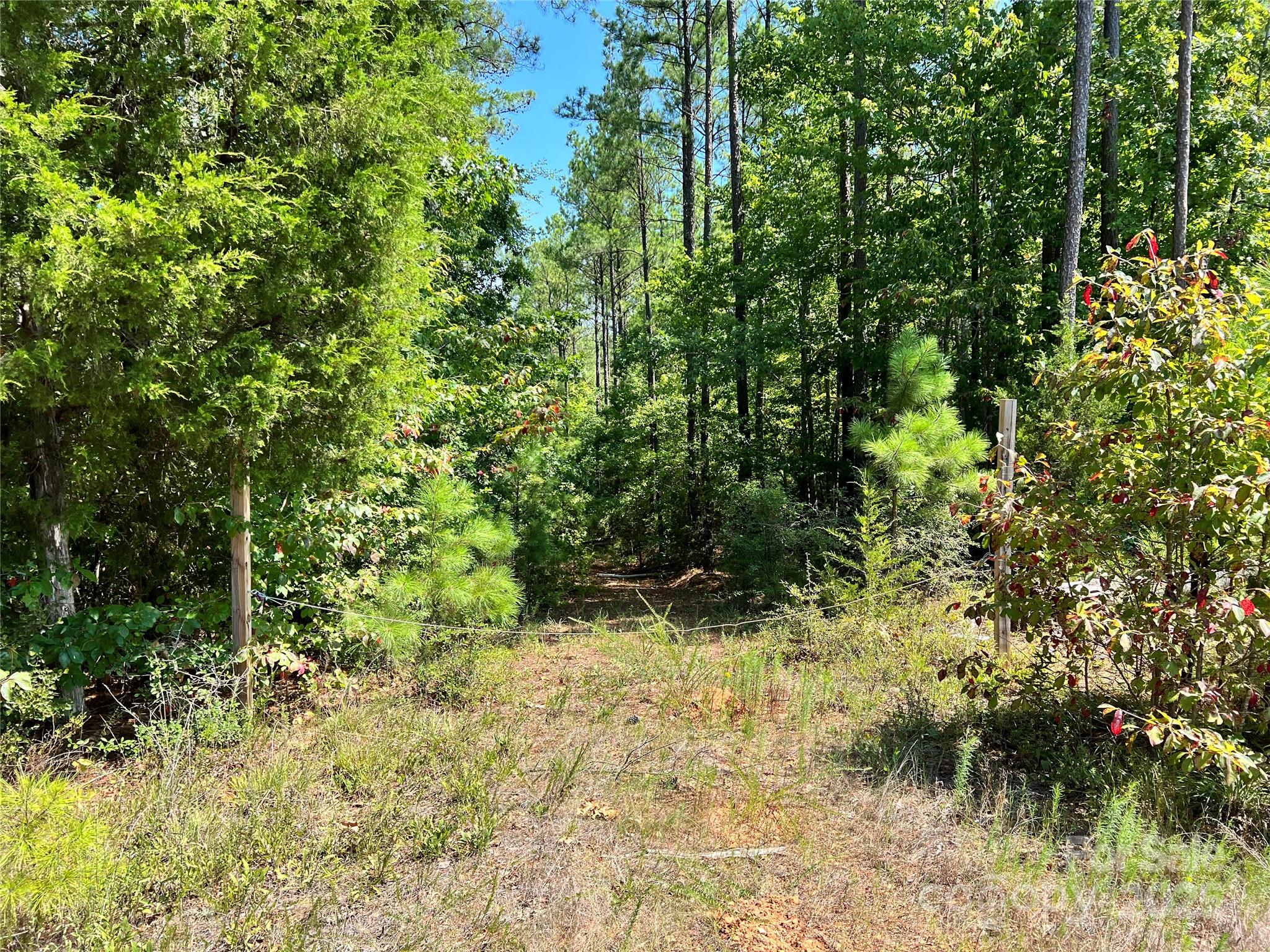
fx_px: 954
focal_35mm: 26
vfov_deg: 53.1
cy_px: 476
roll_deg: +1.8
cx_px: 635
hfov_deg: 67.3
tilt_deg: -4.9
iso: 50
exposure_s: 1/1079
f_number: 1.5
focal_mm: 5.7
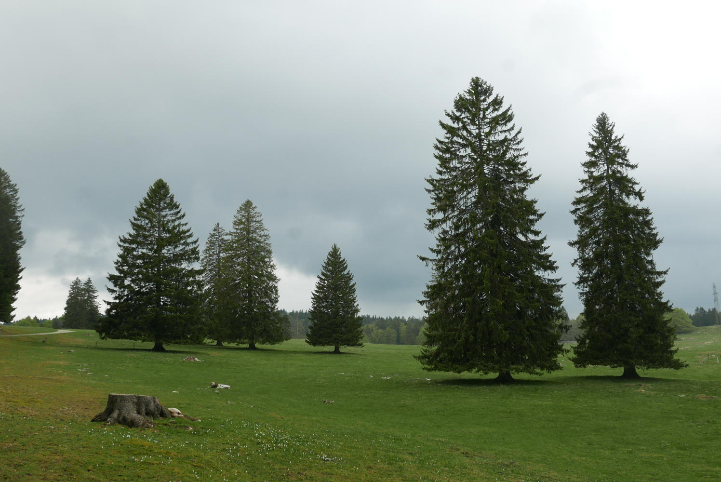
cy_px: 241
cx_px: 360
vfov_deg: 42.4
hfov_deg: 60.2
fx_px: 621
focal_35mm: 31
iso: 200
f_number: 5.6
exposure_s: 1/200
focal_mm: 13.9
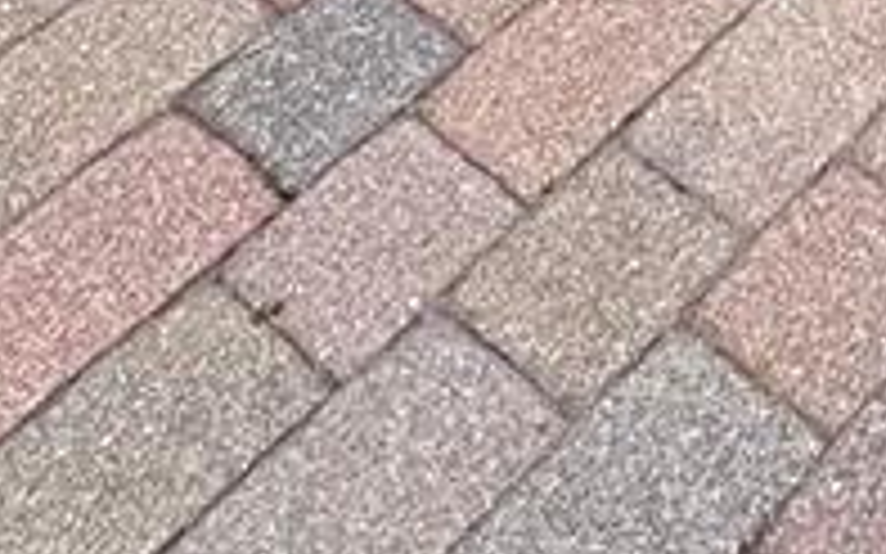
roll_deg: +0.3
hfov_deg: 20.7
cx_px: 1363
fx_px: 2028
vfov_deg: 9.4
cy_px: -1392
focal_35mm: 84
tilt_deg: -12.0
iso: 32
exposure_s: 1/2950
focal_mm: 1.57
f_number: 1.8
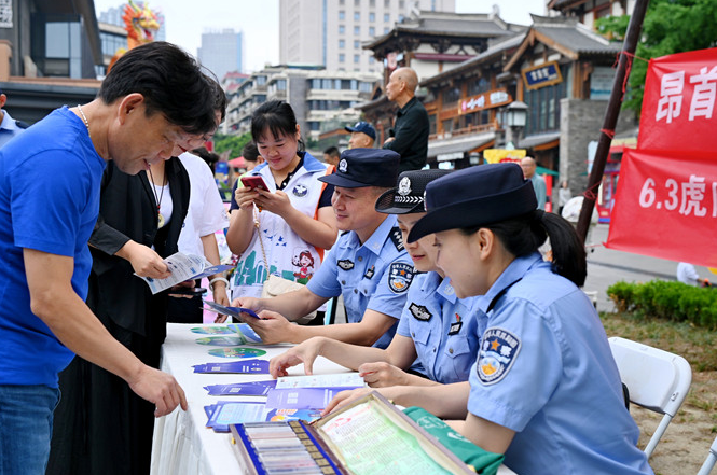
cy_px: 255
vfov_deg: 30.4
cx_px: 322
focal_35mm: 44
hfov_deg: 44.5
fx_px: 875
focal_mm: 39
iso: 125
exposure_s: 1/200
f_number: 4
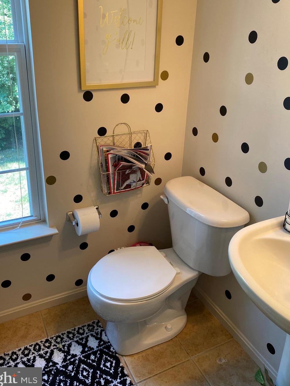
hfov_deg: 46.8
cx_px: 137
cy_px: 168
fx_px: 335
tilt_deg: -23.4
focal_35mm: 30
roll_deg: -1.4
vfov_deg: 59.8
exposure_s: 1/60
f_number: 1.8
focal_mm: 4.25
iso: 64
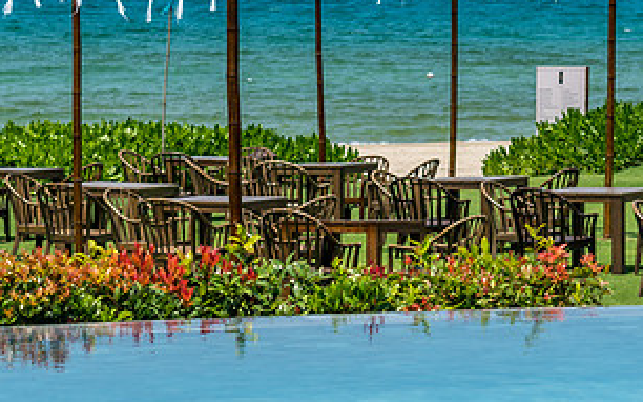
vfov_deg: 5.9
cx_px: 359
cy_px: 195
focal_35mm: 223
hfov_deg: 9.4
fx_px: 3906
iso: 50
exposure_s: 1/320
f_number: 7.1
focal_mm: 70
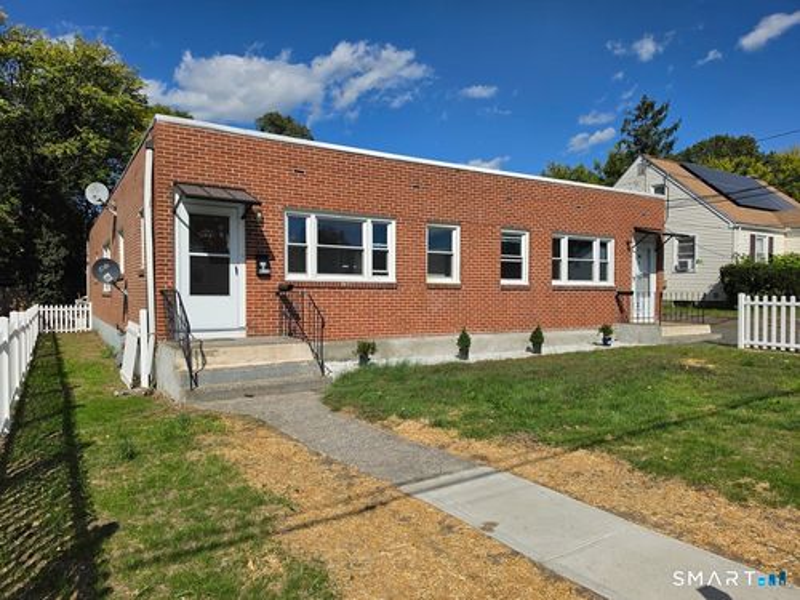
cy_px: 300
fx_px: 532
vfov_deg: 58.9
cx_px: 400
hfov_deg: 73.9
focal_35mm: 23
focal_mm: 6.5
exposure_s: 1/7939
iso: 40
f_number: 1.4
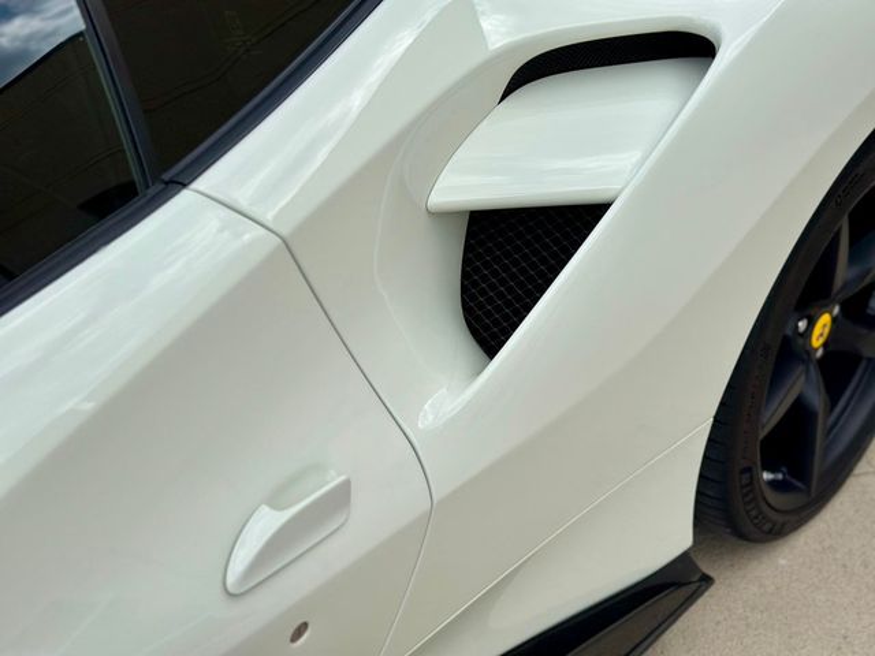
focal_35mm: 48
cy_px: 328
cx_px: 438
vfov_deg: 30.3
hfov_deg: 39.7
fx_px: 1213
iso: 80
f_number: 1.78
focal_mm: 6.86
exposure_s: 1/4016
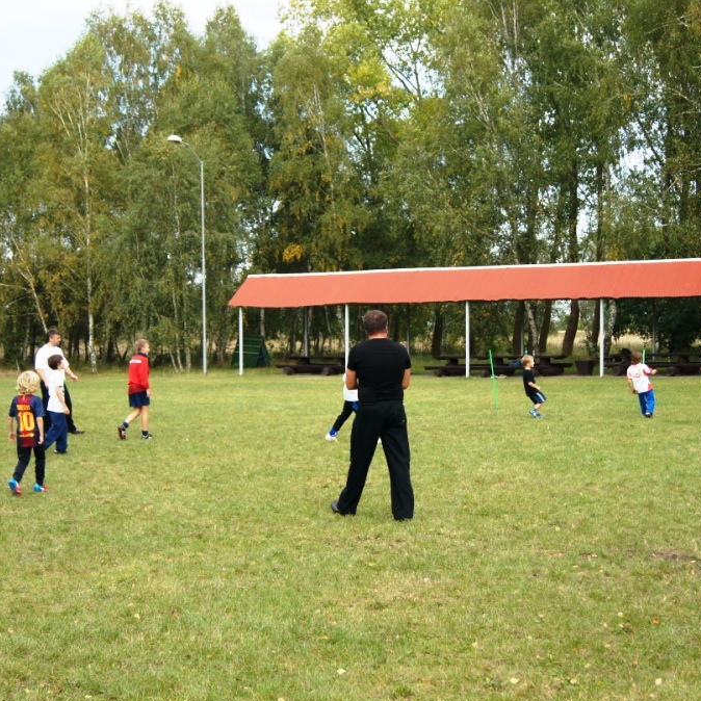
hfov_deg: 29.5
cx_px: 398
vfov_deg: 29.6
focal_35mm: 58
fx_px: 1329
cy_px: 353
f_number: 4.5
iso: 800
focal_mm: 30
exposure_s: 1/2000
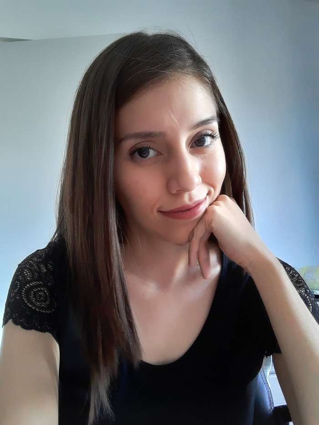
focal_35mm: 32
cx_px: 160
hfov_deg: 44.2
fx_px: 393
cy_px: 212
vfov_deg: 56.8
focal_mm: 2.66
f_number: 2
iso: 250
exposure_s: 1/15
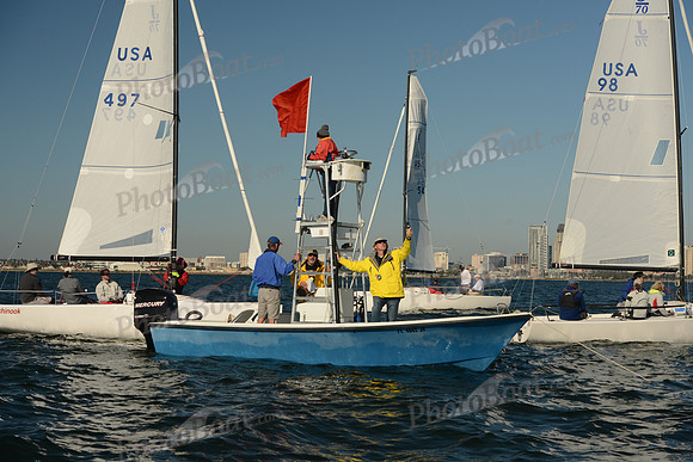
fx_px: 1348
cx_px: 346
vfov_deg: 19.5
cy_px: 231
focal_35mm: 70
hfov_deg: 28.8
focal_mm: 70
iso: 250
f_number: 9
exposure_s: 1/800
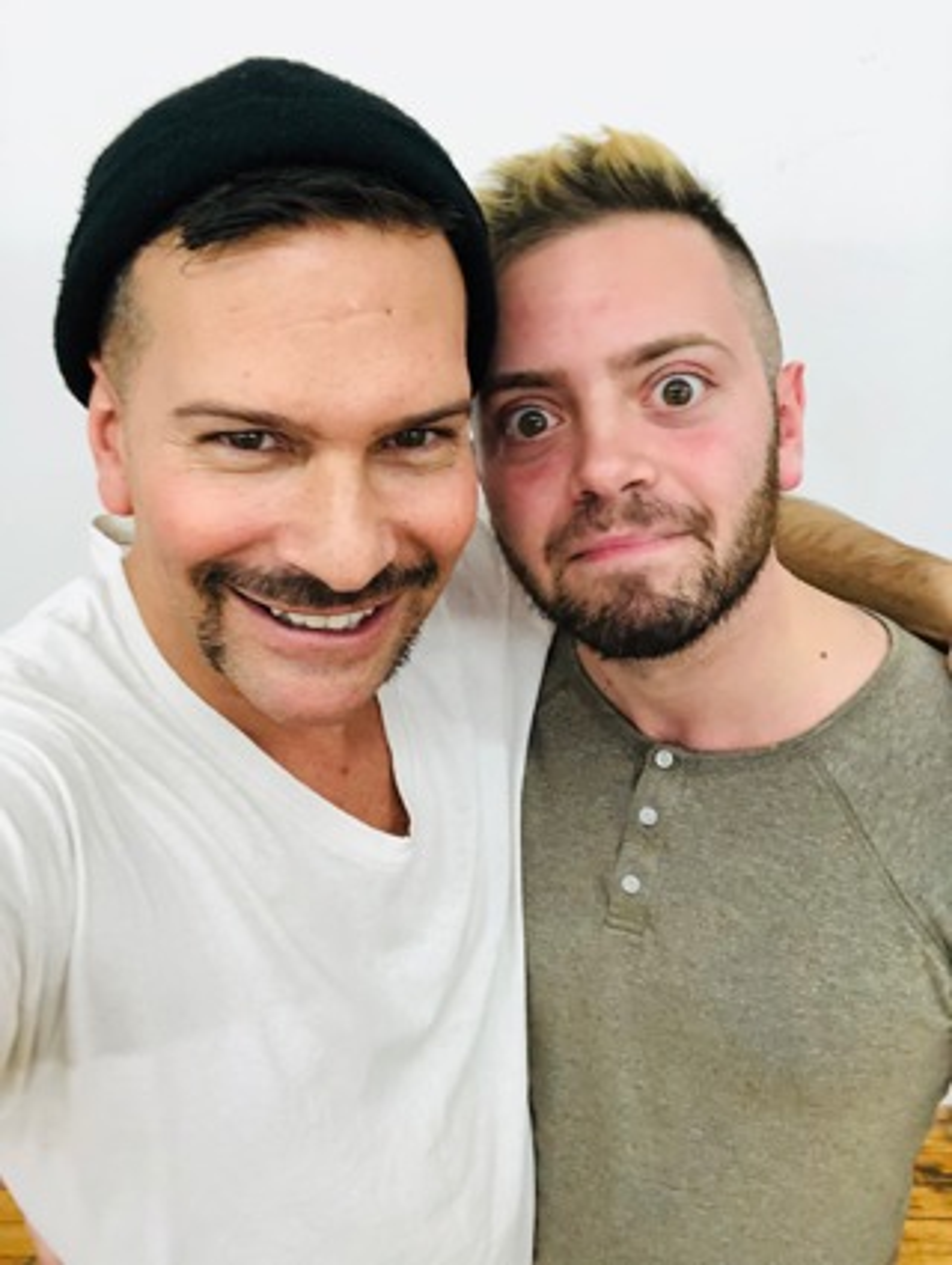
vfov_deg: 56.7
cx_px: 476
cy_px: 632
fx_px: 1170
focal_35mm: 32
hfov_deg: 44.3
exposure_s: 1/60
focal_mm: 2.87
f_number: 2.2
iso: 250
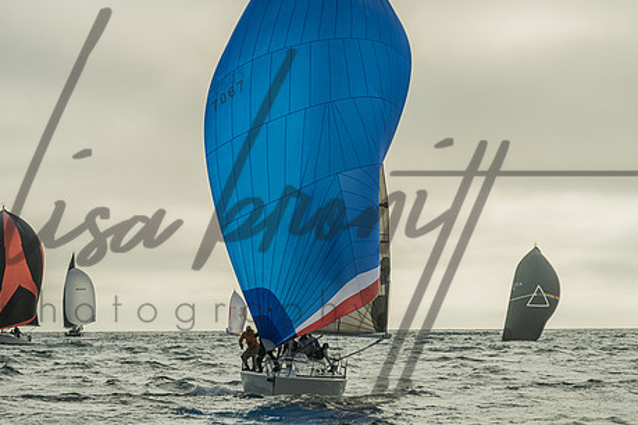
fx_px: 3225
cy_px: 206
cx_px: 308
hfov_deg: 11.3
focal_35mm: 182
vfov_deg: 7.5
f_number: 6.3
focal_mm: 135
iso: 250
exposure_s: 1/800
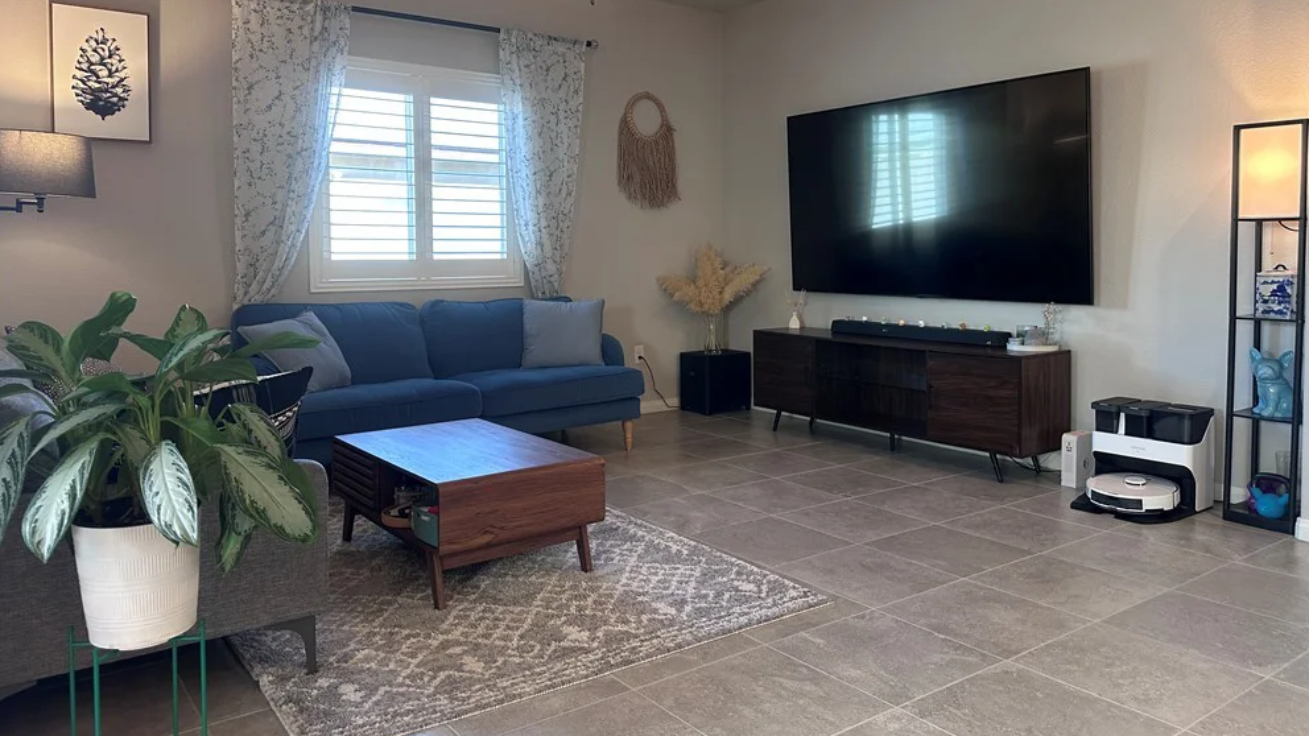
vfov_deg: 42.6
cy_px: 284
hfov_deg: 69.9
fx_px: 937
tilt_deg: -1.0
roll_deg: -0.1
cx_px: 640
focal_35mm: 27
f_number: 1.78
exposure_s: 1/60
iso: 160
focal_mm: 6.86
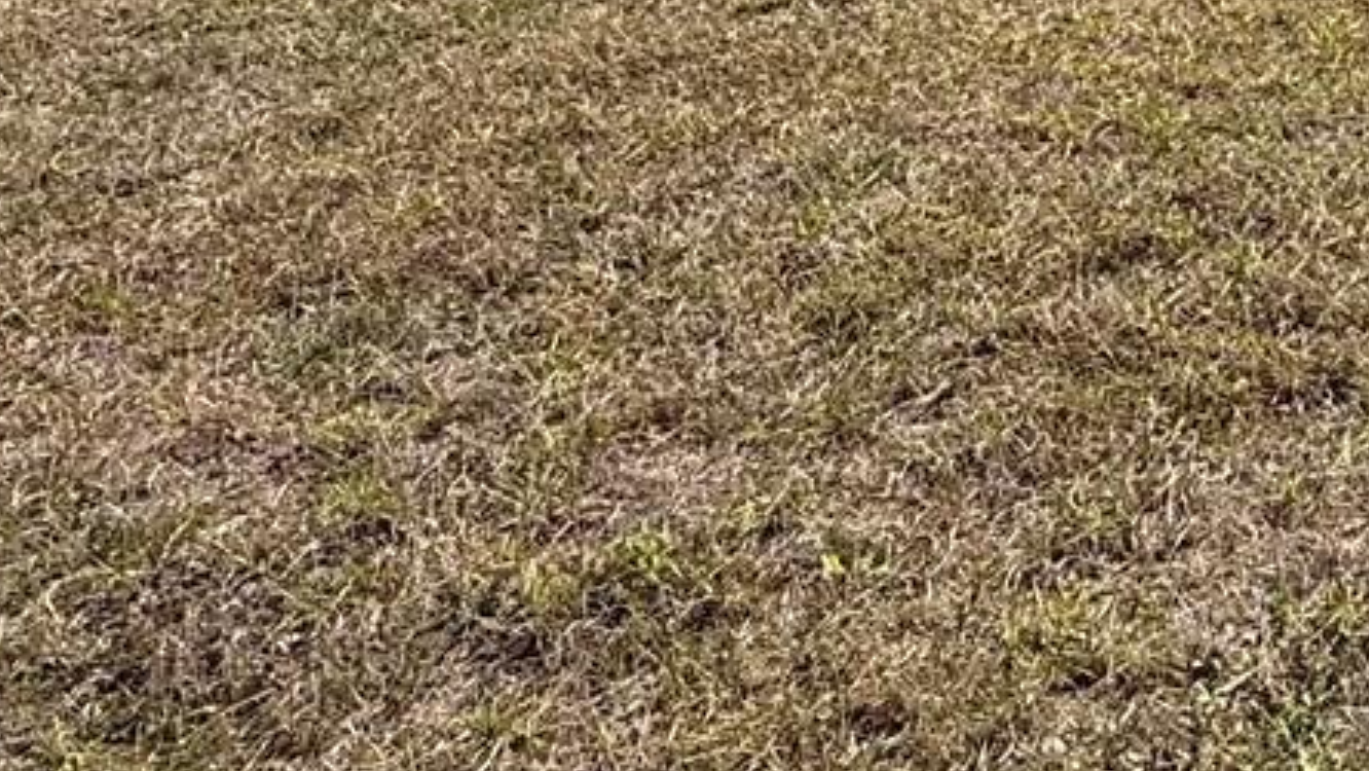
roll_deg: +1.5
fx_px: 1997
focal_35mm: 55
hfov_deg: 31.2
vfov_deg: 19.3
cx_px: 1680
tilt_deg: -6.4
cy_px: -358
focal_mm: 2.22
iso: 50
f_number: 2.2
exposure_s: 1/1795
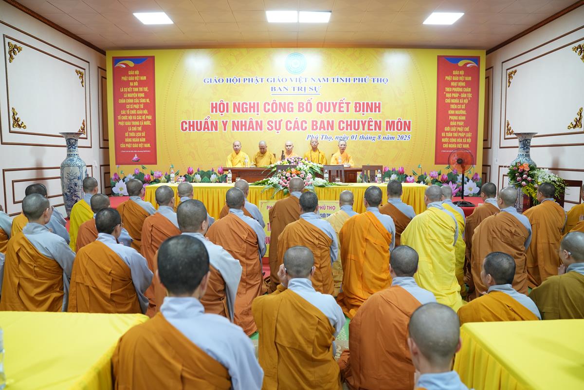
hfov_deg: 73.7
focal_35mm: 24
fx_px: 389
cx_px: 292
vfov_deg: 53.1
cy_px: 195
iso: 800
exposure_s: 1/30
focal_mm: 24
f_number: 2.8
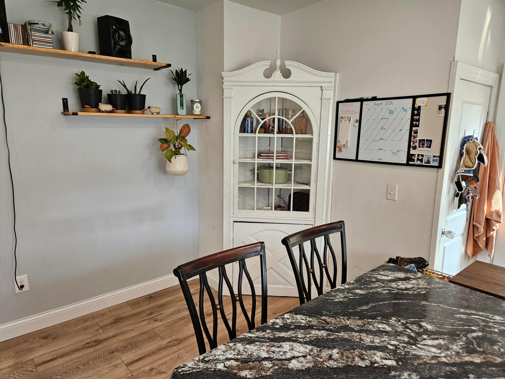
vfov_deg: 58.9
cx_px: 252
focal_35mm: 23
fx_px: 336
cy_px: 190
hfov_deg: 73.9
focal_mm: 5.4
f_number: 1.8
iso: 125
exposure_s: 1/120
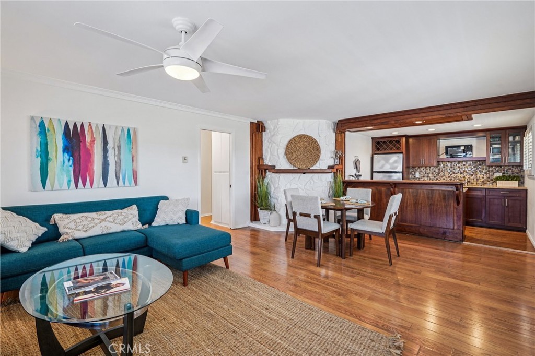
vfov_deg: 73.7
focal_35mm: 16
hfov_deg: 96.8
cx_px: 268
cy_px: 178
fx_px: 238
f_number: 8
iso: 400
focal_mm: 16
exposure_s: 1/10
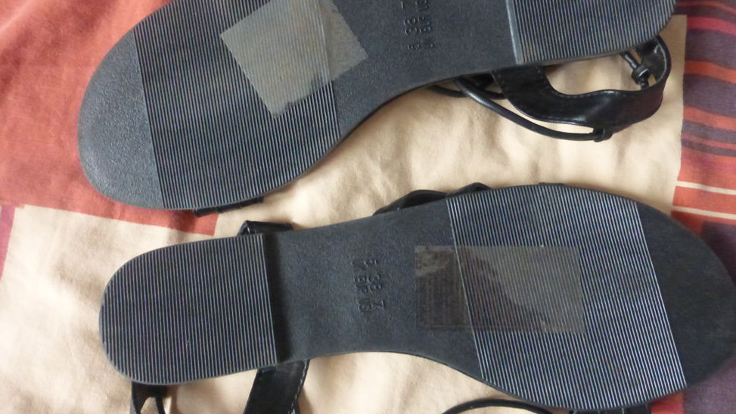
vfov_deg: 41.3
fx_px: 546
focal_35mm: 28
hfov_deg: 67.9
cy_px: 167
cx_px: 374
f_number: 3.3
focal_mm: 4.3
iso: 1600
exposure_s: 1/100
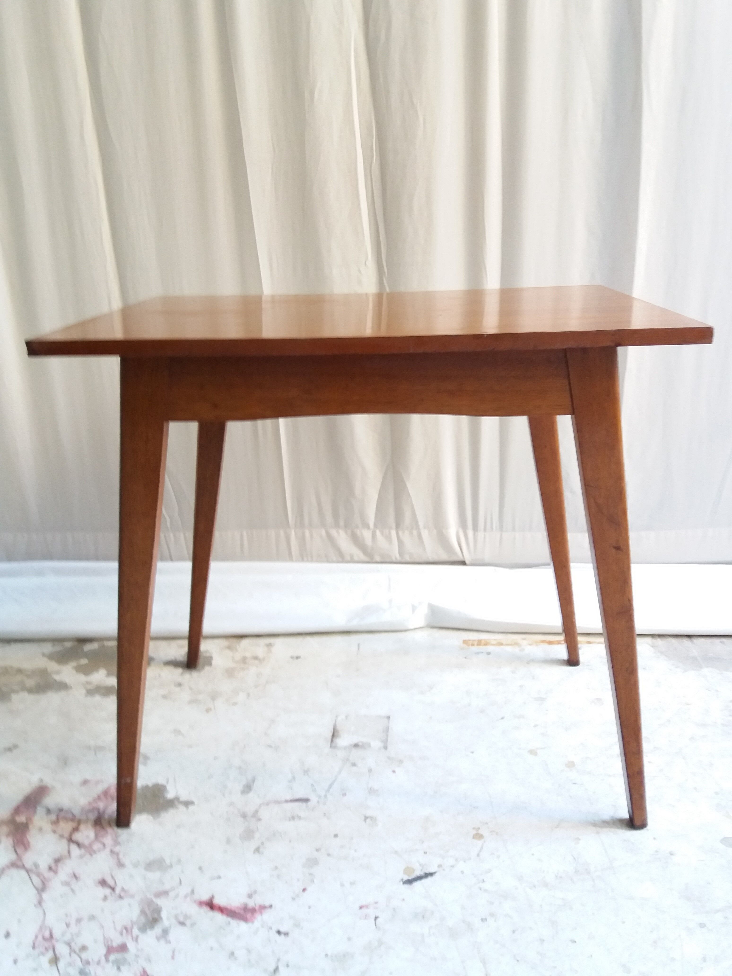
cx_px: 366
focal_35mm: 28
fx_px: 789
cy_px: 488
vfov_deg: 63.4
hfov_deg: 49.7
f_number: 1.9
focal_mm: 3.7
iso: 125
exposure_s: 1/33
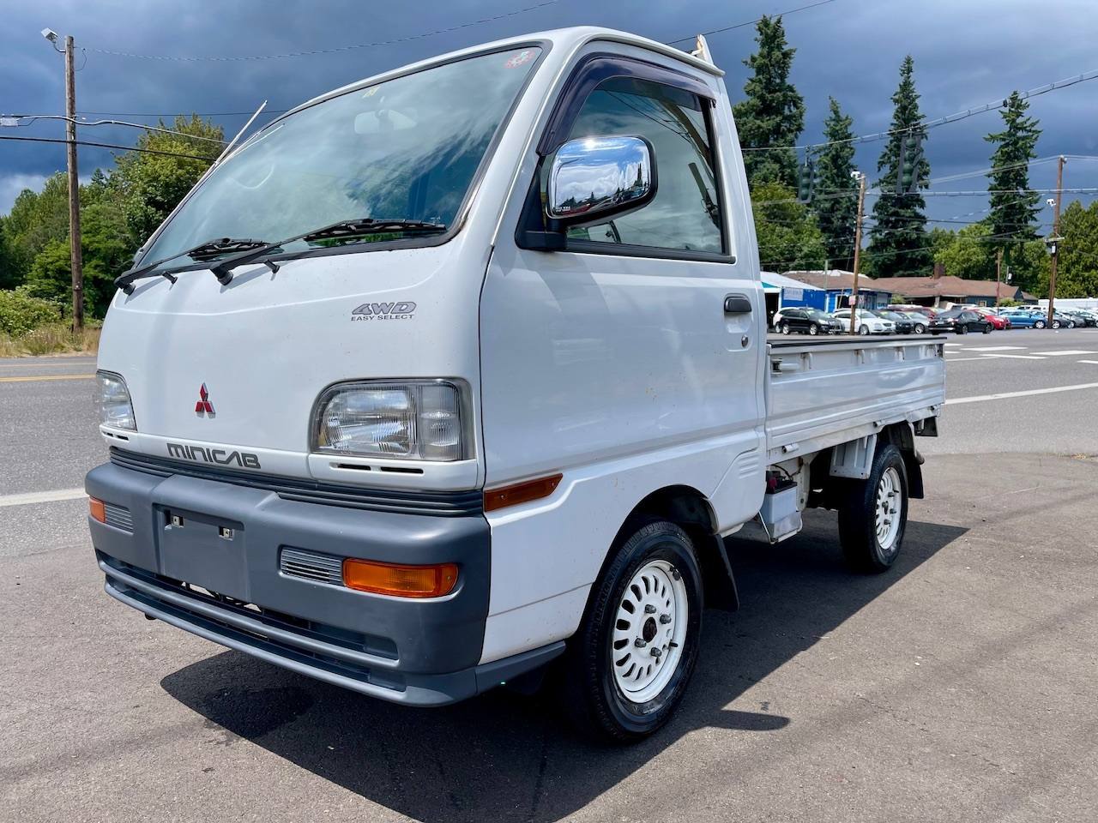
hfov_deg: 69.4
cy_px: 412
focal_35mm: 25
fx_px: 793
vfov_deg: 54.9
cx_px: 549
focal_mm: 5.1
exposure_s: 1/4717
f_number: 1.6
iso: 32
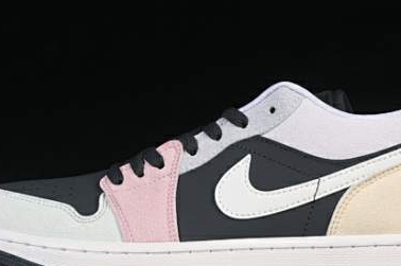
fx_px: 1613
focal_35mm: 145
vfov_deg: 9.4
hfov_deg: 14.2
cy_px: 129
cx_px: 211
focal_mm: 50
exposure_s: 1/80
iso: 160
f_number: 8
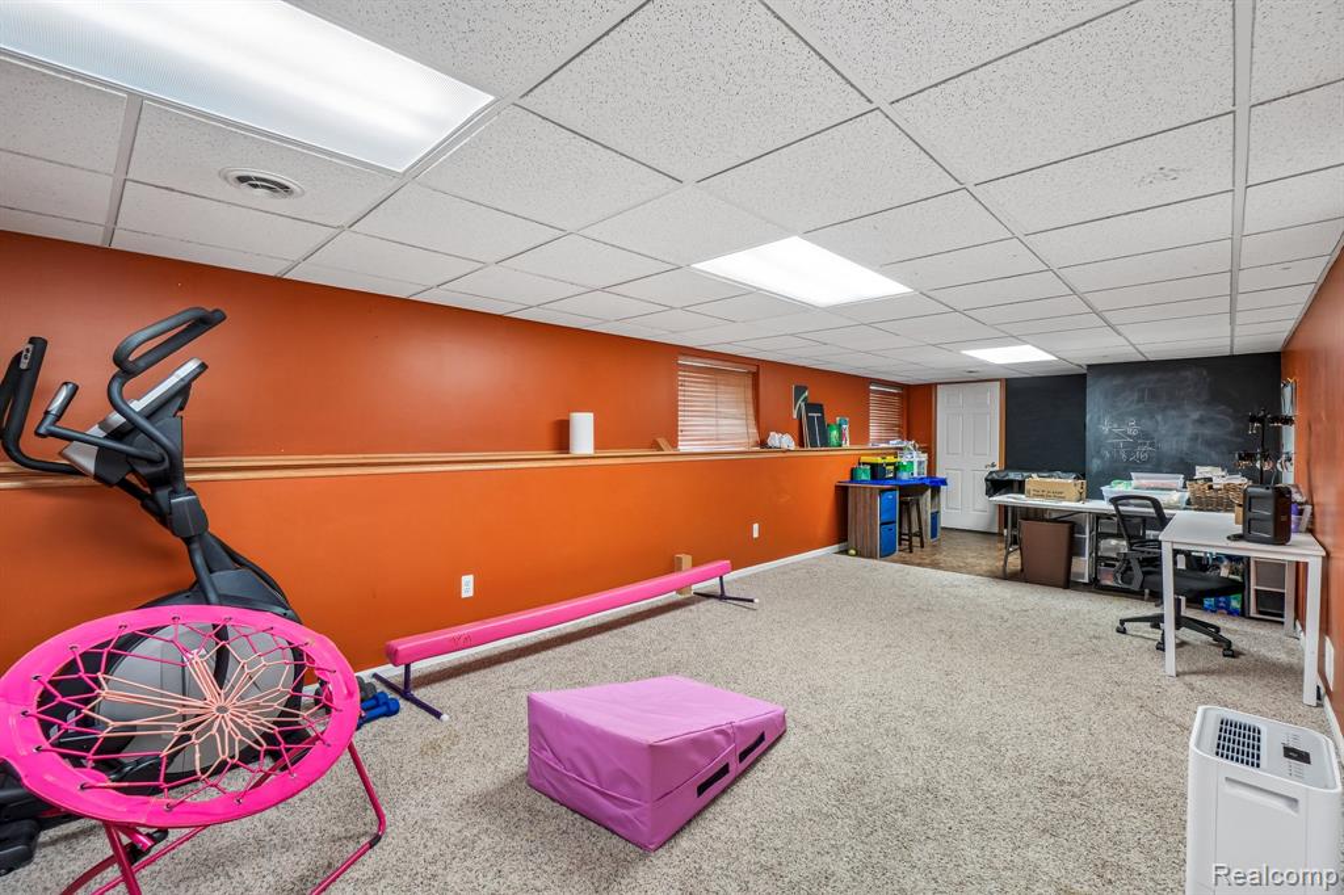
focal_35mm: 15
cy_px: 448
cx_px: 672
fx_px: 560
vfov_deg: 77.3
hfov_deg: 100.4
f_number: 8
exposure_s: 1/10
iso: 400
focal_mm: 10
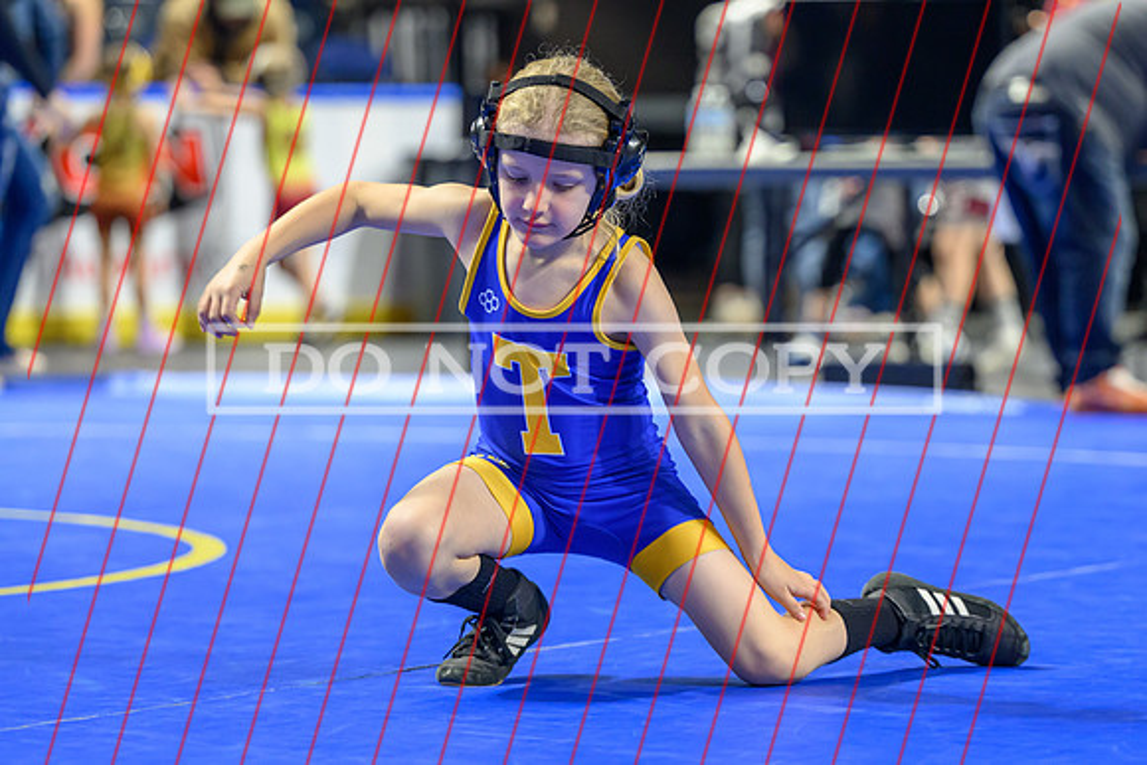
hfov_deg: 12.8
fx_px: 5117
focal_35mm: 161
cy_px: 328
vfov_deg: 8.6
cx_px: 692
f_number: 2.8
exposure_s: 1/500
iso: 2500
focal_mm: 115
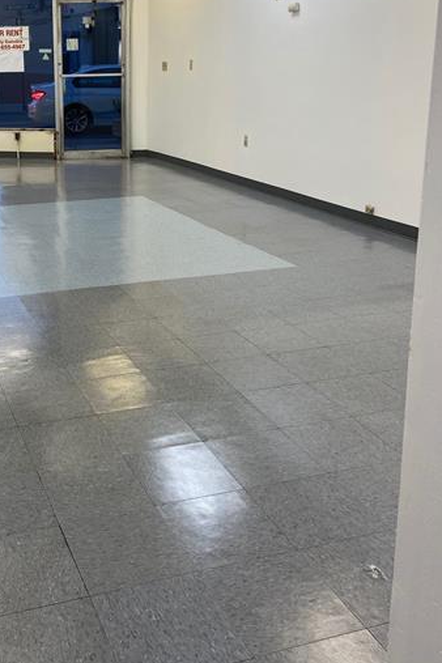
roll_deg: +1.0
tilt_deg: -10.0
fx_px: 755
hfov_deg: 31.6
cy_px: 212
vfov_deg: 46.5
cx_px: 78
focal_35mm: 41
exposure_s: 1/120
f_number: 1.8
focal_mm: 4.25
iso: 50
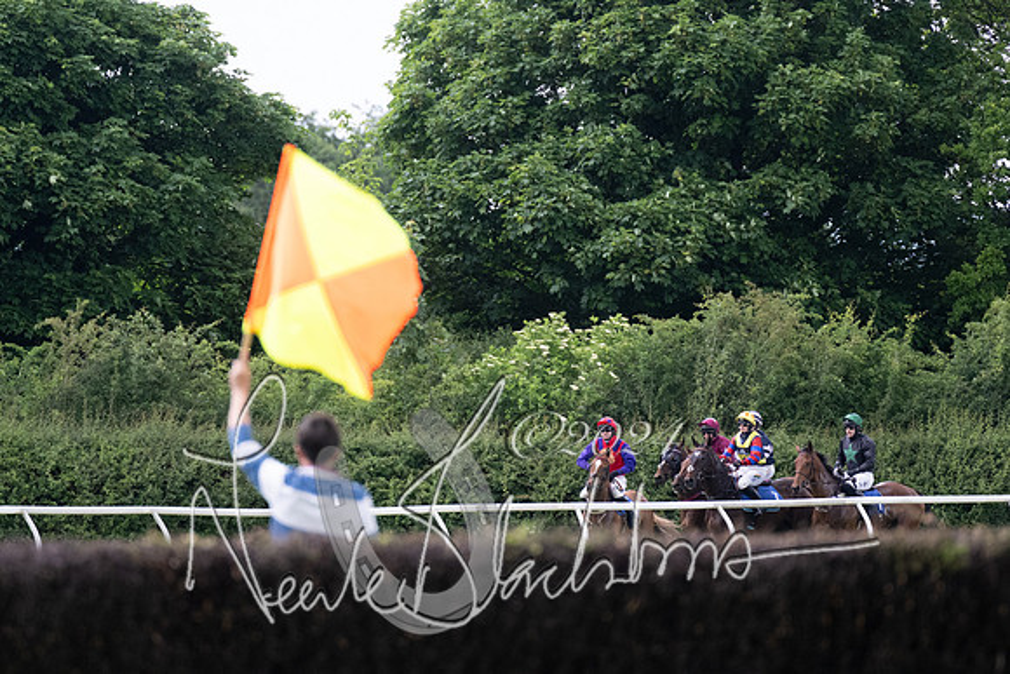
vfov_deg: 3.3
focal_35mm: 420
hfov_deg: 4.9
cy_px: 337
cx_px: 505
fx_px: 11786
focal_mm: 280
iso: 2000
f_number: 4
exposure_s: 1/1000
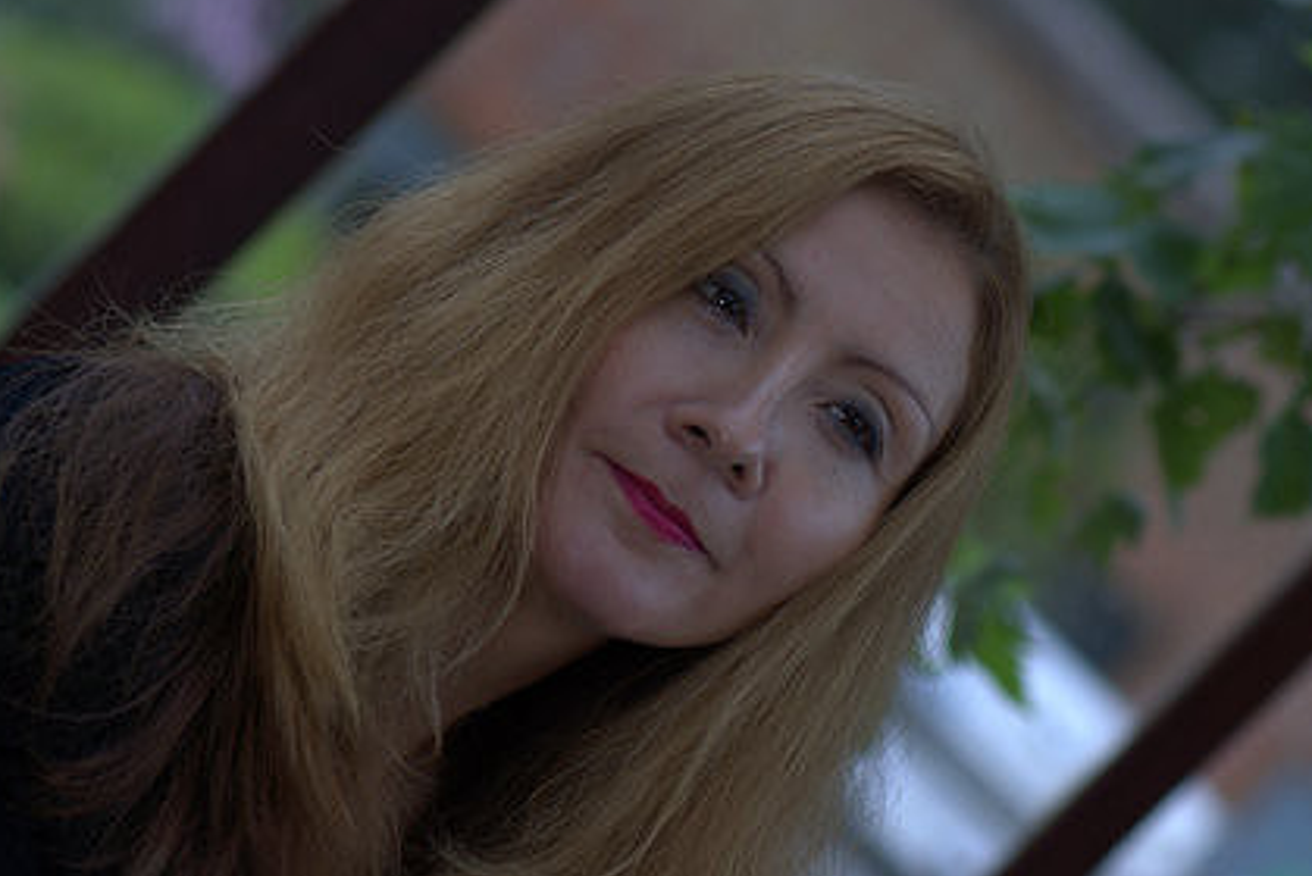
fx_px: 6273
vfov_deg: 8.0
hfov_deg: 11.9
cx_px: 733
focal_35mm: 172
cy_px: 377
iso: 100
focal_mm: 100
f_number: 4
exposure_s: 1/200
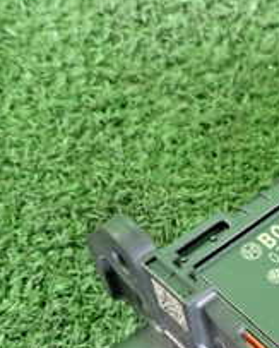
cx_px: 308
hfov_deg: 20.3
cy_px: 345
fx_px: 741
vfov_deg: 25.2
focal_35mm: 72
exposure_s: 1/30
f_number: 2
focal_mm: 4.5
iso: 400
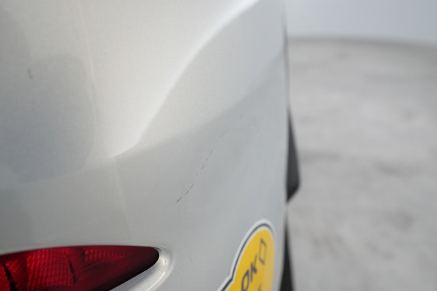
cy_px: 146
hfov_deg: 65.5
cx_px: 218
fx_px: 340
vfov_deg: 46.4
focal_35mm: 28
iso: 2500
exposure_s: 1/80
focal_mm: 28
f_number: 5.6
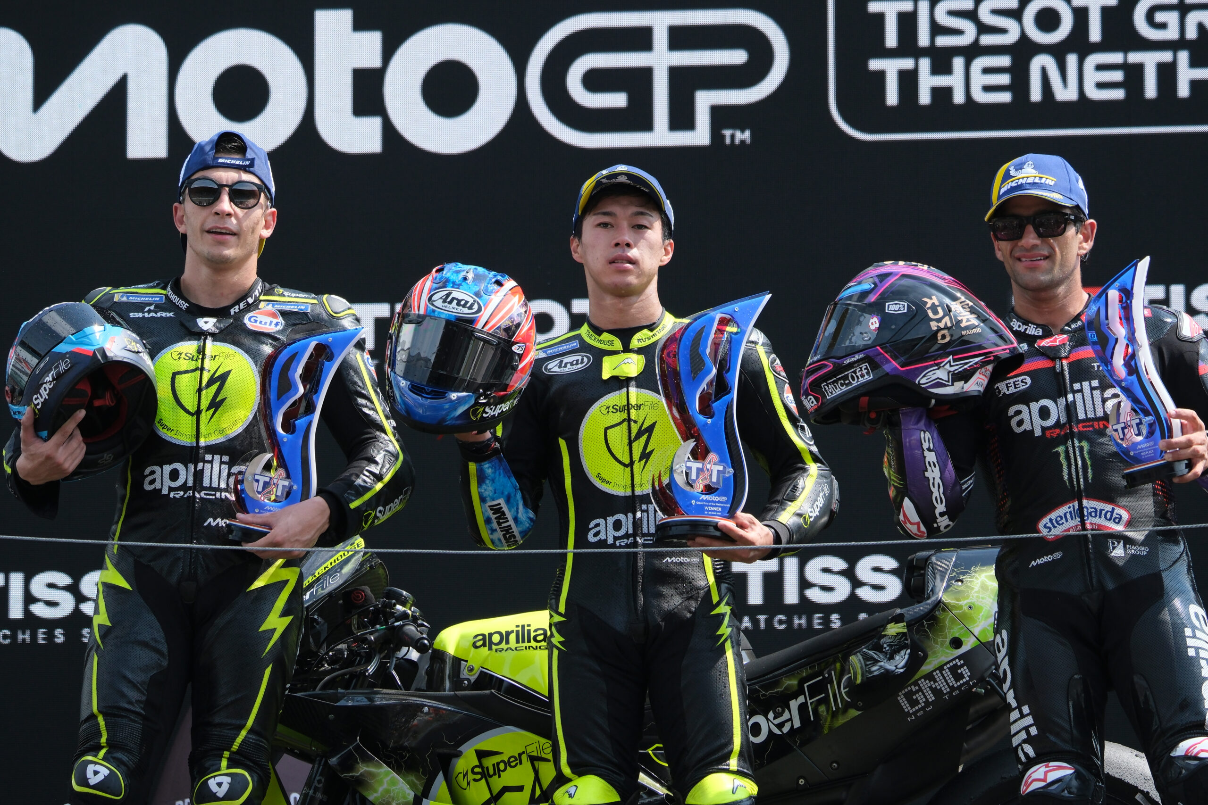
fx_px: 7550
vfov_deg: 6.1
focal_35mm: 225
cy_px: 402
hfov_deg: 9.1
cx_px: 604
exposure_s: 1/1250
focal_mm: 150
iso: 1000
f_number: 6.4
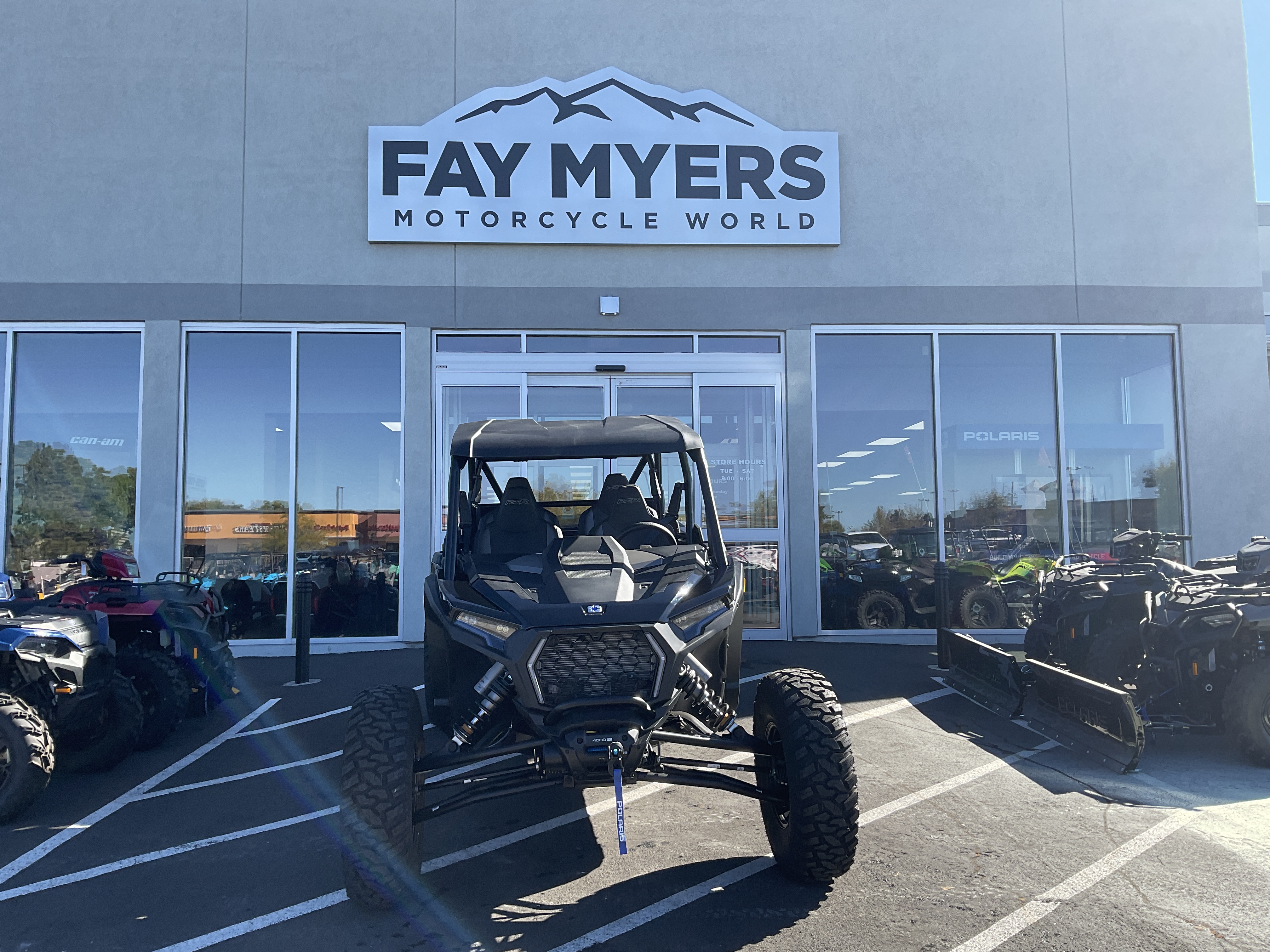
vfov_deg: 48.2
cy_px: 476
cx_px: 635
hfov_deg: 61.7
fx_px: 1064
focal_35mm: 29
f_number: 1.8
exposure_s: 1/574
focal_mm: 3
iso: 16
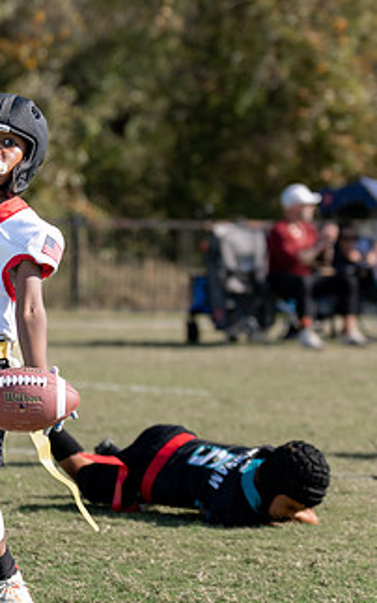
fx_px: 3500
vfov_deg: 9.8
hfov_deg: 6.2
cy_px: 284
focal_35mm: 213
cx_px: 40
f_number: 2.8
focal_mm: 84
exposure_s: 1/1250
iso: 100
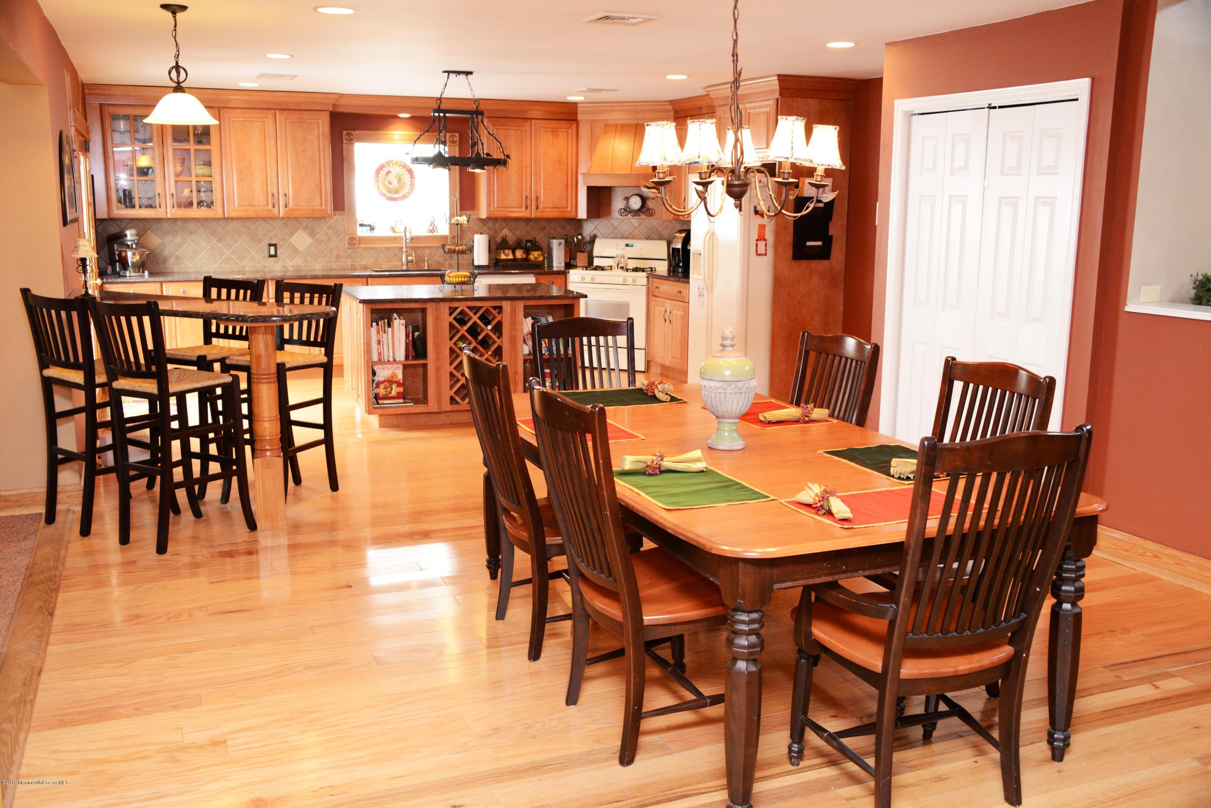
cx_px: 606
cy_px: 404
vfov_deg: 38.9
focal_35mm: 34
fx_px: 1144
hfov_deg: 55.8
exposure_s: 1/60
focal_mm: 34
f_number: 5
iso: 1400
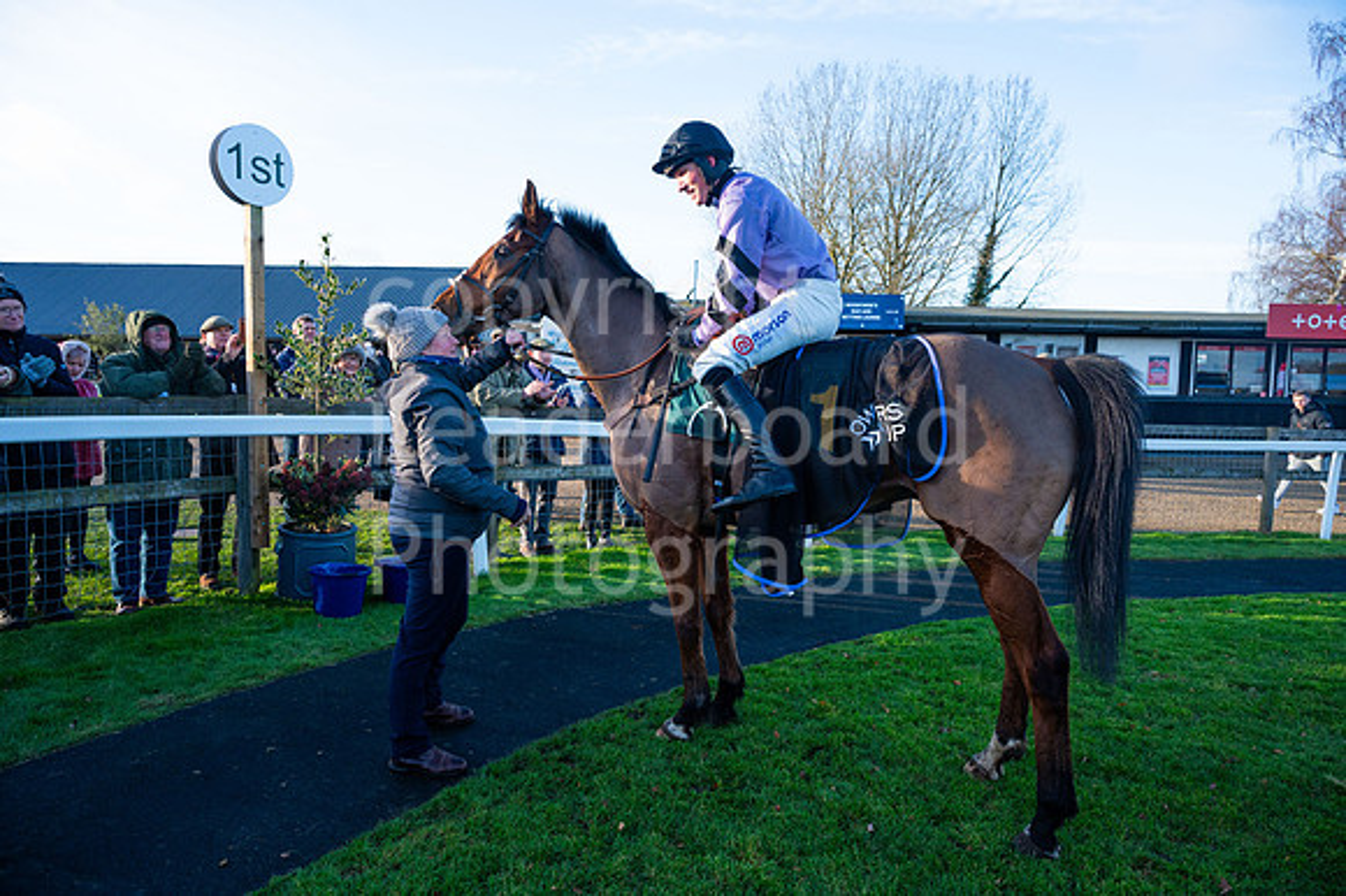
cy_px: 448
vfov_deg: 52.6
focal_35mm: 24
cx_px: 673
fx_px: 907
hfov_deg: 73.2
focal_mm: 24
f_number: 5
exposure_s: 1/1000
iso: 800
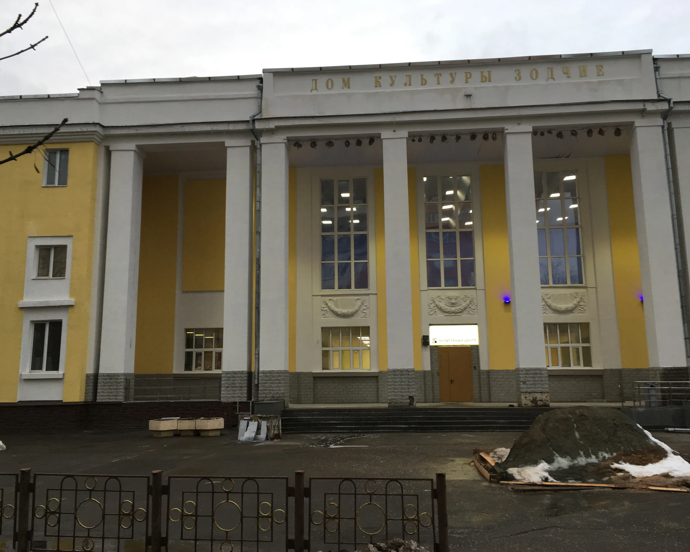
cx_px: 348
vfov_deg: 47.1
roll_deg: -1.1
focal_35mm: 31
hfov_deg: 57.2
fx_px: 633
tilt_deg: +11.6
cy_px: 273
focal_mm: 4.15
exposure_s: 1/100
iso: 40
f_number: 2.2
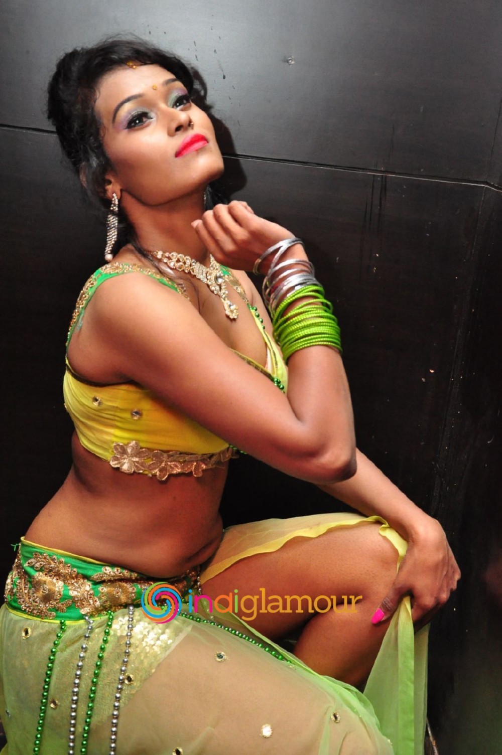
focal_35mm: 51
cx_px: 251
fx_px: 1069
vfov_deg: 38.9
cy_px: 378
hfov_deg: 26.4
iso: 2000
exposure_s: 1/125
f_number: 5.6
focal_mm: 34
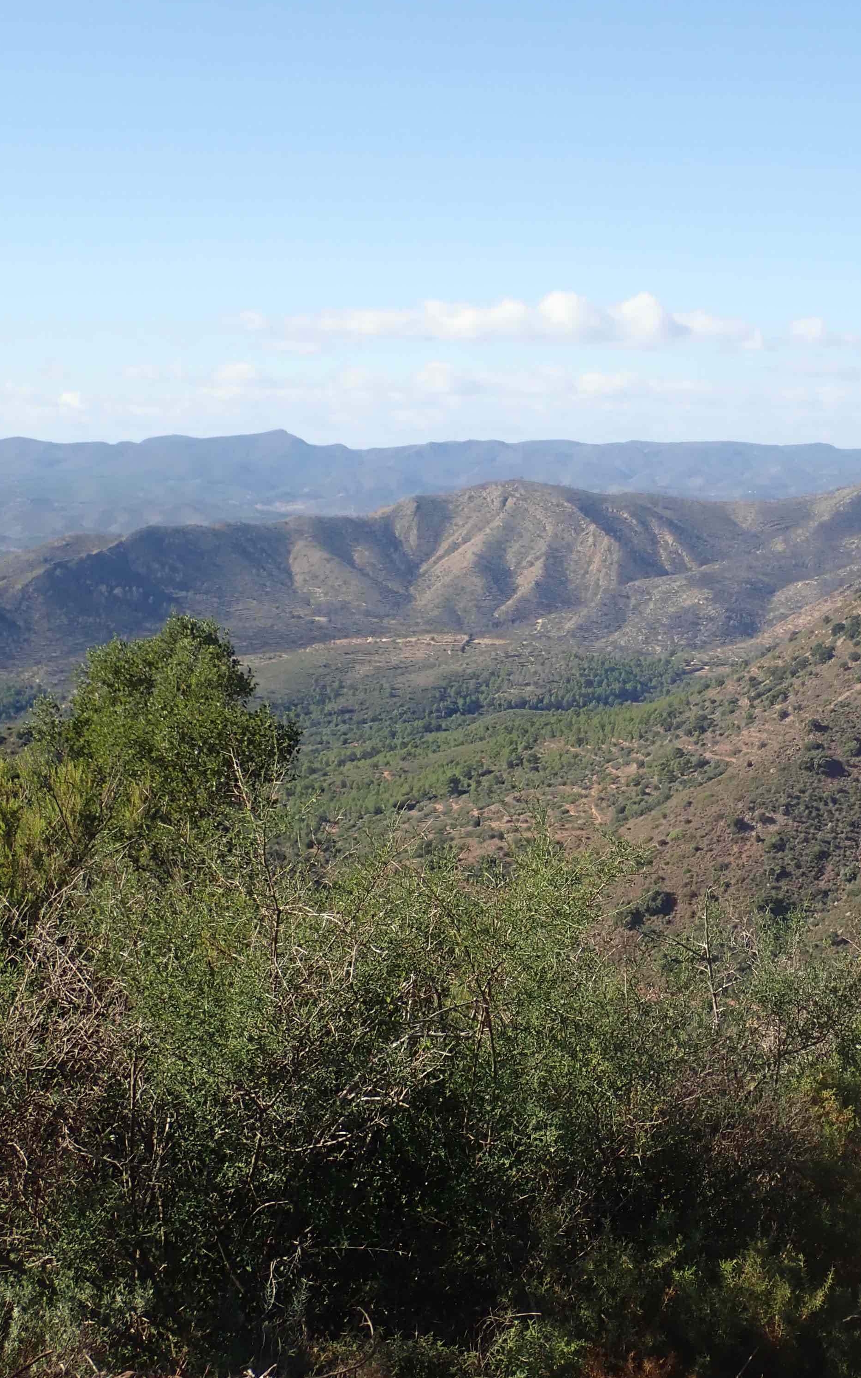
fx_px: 2290
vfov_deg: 33.5
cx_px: 771
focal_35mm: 61
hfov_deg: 20.9
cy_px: 687
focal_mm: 7.86
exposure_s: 1/400
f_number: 4
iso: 100
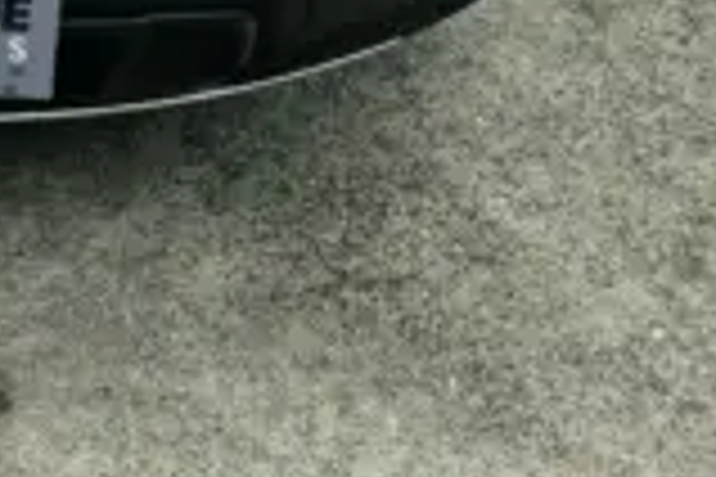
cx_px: -360
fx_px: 1790
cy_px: -513
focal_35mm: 90
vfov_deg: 13.0
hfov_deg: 19.6
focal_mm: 5.4
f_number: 1.8
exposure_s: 1/1002
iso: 25
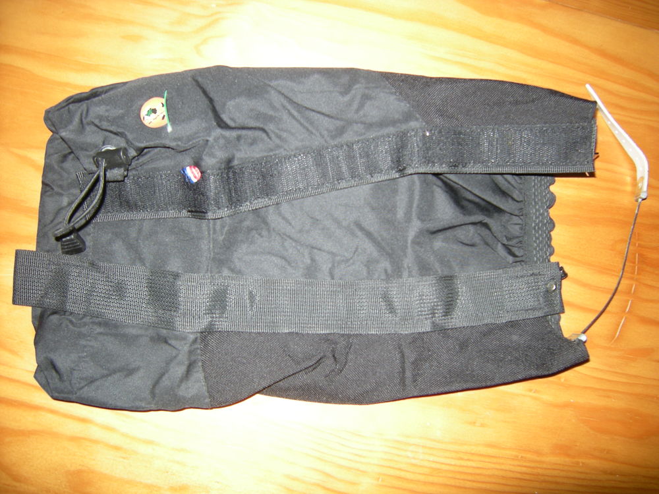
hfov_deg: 63.4
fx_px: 533
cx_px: 330
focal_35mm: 28
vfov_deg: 49.7
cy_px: 247
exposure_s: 1/60
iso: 64
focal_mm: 4.7
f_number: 2.8
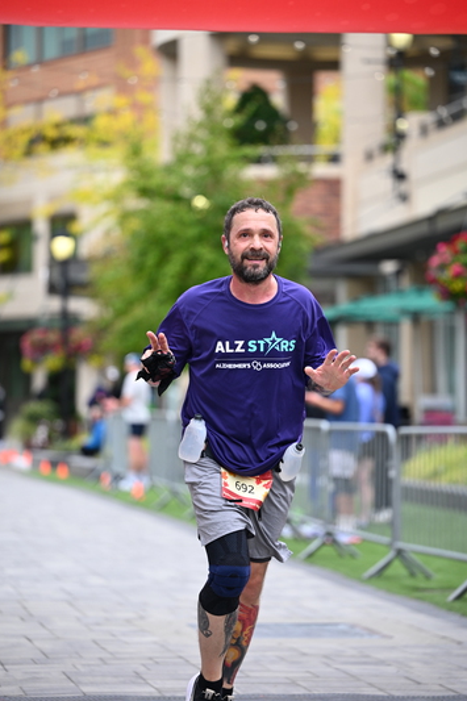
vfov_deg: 15.9
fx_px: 2512
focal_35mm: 129
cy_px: 351
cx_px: 235
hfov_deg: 10.6
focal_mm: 125
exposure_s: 1/2000
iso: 640
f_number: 2.8
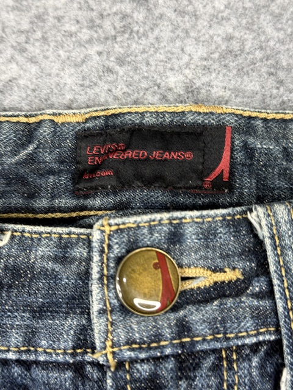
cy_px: 195
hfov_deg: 30.3
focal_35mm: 48
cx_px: 146
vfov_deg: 39.7
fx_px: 542
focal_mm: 6.76
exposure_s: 1/50
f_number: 1.78
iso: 64
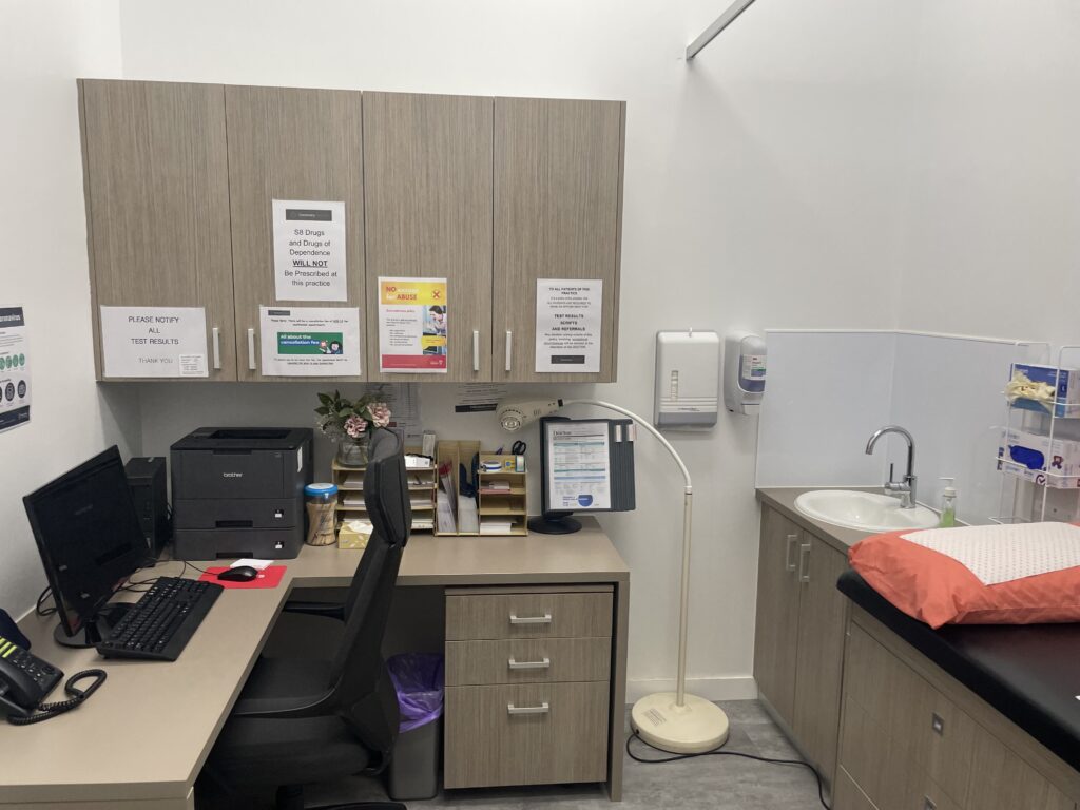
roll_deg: -1.5
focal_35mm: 26
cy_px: 405
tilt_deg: -8.3
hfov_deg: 67.3
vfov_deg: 53.1
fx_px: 811
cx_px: 540
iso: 80
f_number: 1.6
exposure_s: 1/100
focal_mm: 4.2
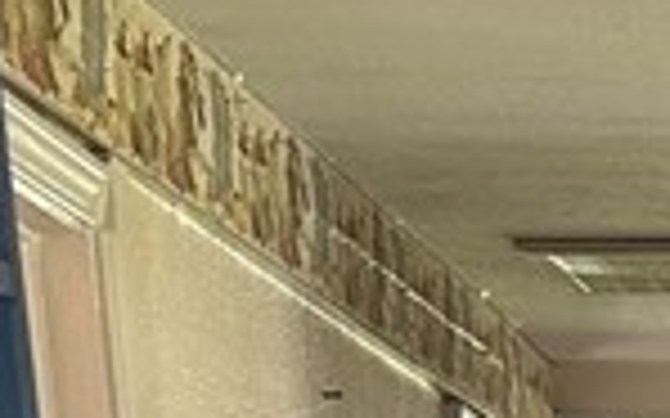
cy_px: 1196
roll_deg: +2.2
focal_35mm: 190
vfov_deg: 6.4
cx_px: 2262
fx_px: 3468
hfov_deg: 8.5
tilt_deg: -6.8
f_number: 1.5
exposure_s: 1/60
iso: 160
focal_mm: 5.7
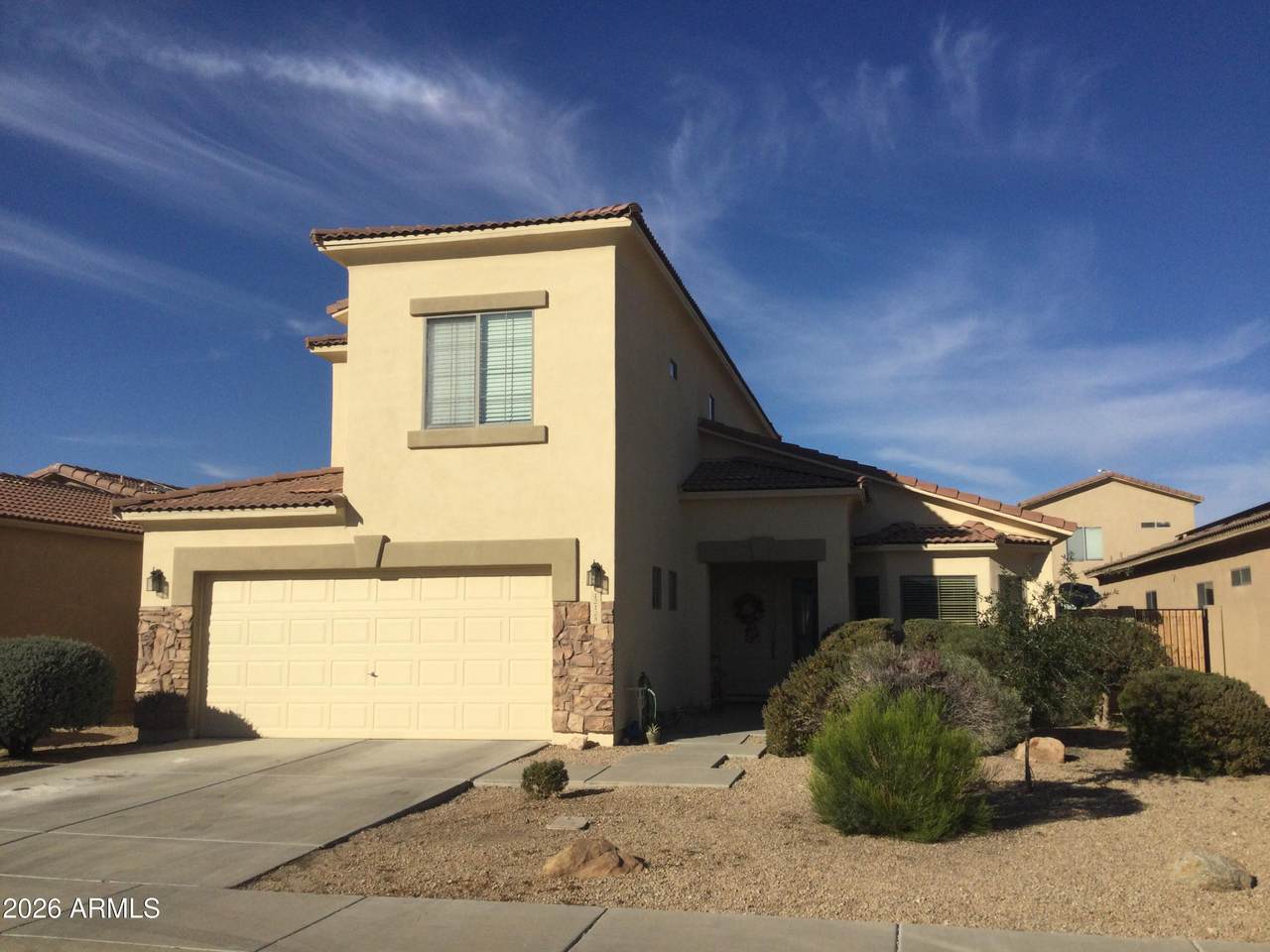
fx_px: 1137
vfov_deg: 45.4
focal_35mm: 31
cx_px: 635
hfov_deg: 58.4
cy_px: 476
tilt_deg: +6.6
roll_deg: -0.3
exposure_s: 1/3268
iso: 25
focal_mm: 3.3
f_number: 2.4
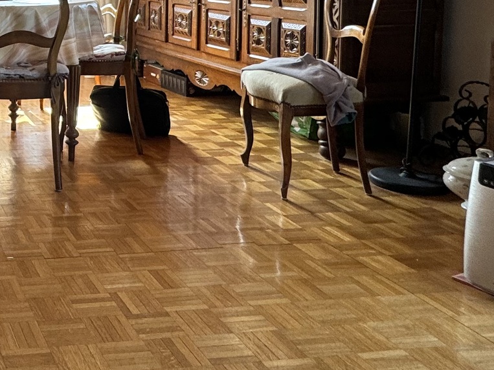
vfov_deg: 29.2
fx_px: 671
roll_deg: +0.8
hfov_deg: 34.4
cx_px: -62
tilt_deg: -4.3
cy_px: 14
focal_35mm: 47
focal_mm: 2.22
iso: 64
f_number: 2.2
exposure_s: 1/99
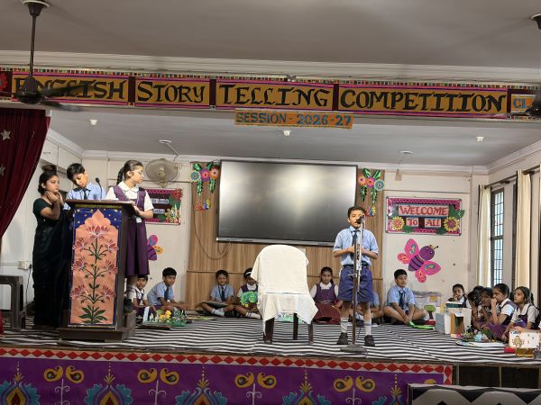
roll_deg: -2.1
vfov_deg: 28.0
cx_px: 270
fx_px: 813
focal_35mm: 52
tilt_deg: +5.8
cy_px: 202
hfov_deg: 36.8
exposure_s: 1/50
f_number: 1.6
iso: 64
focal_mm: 5.96
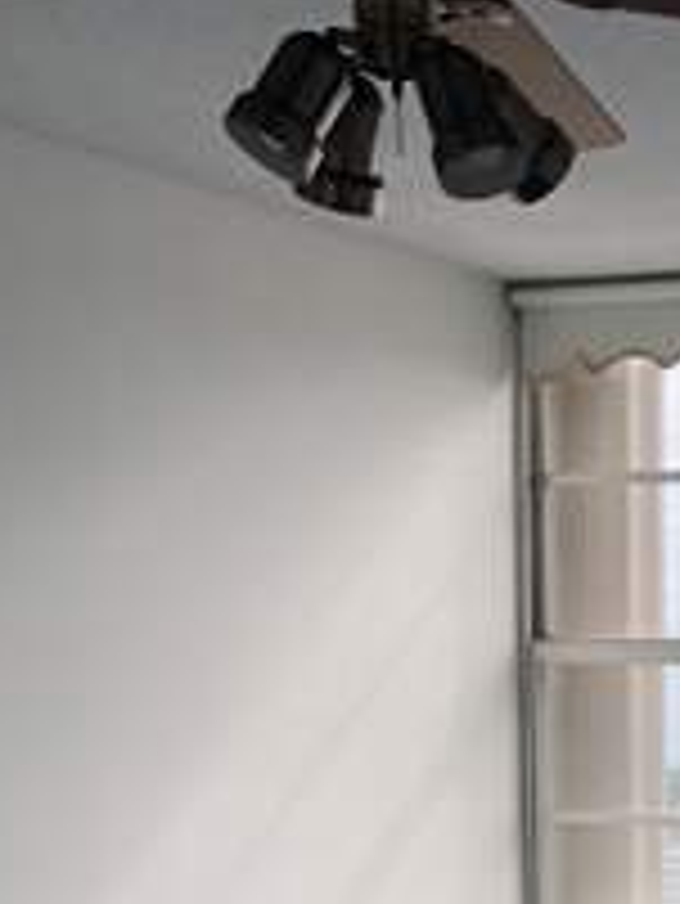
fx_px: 2329
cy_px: 1268
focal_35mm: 89
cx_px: 1022
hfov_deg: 15.3
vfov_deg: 19.7
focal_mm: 3.99
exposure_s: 1/759
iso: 20
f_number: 1.8
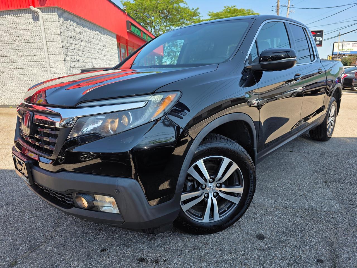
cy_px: 134
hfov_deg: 73.9
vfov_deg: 58.9
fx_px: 237
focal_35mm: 23
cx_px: 178
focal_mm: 6.3
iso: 40
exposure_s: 1/1354
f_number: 1.7
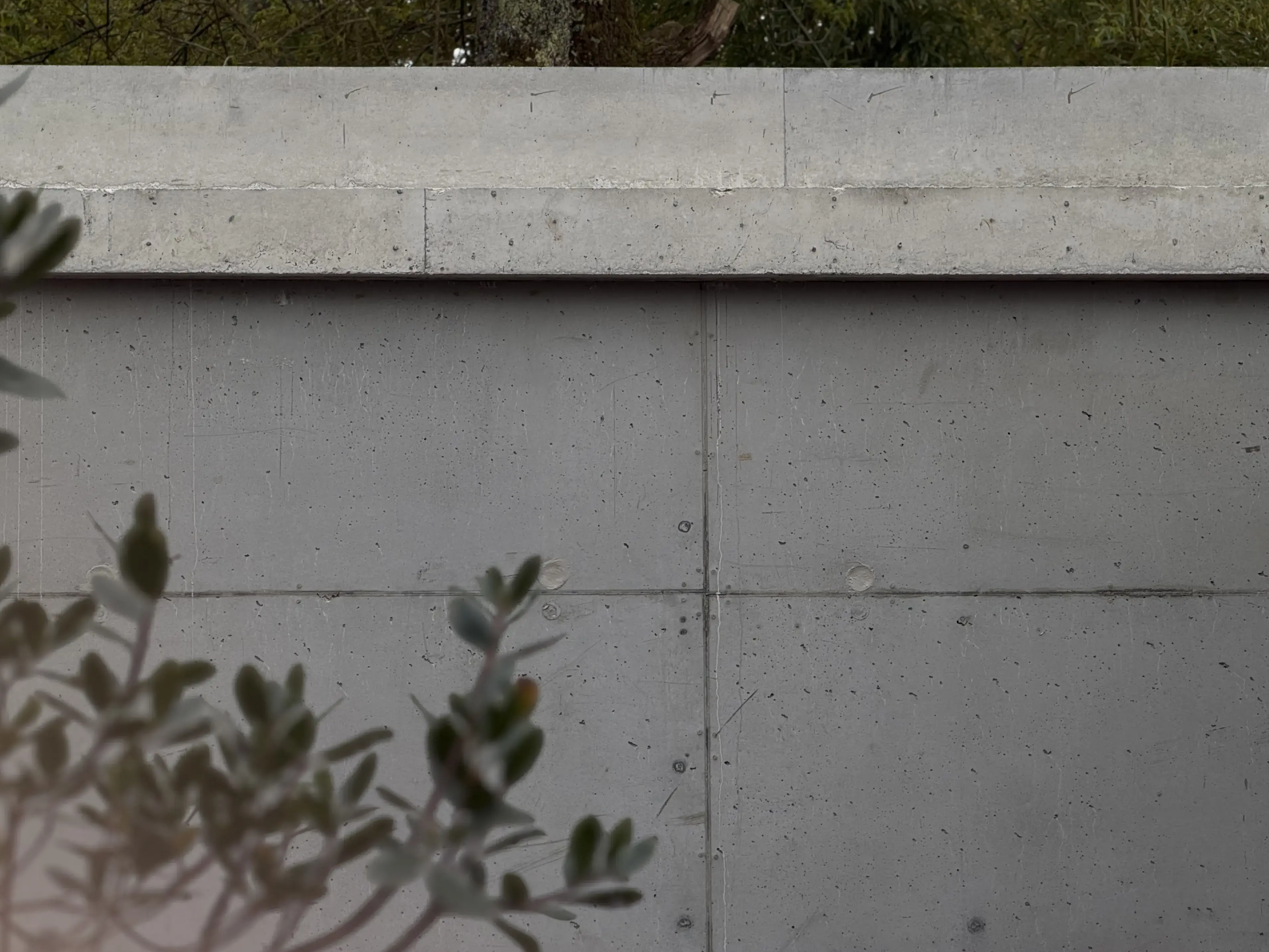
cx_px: 640
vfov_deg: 14.0
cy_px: 456
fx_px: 3886
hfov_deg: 18.5
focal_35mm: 106
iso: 50
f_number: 2.8
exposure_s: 1/286
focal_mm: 16.89
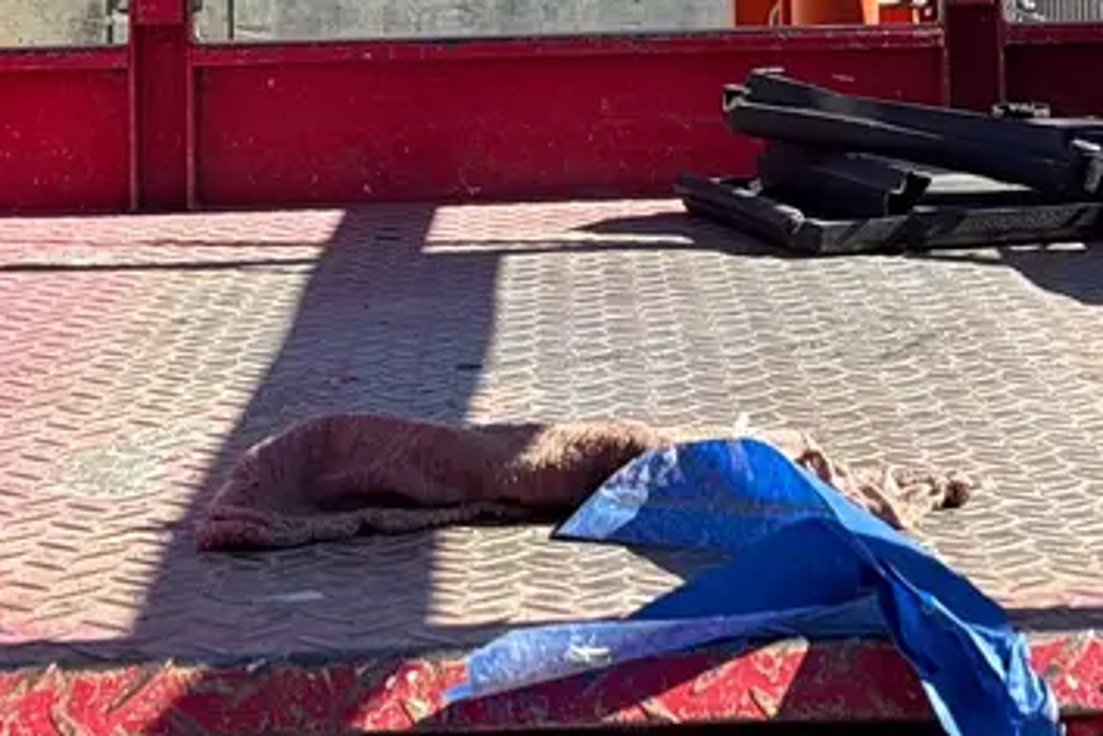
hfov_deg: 18.2
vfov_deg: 11.7
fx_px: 3431
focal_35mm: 112
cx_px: 654
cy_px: -345
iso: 32
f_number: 1.6
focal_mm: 5.96
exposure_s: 1/1339
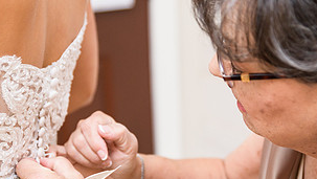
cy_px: 138
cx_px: 151
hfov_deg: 21.5
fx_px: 833
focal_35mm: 99
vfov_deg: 12.2
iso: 400
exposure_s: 1/100
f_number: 2.8
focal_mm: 48
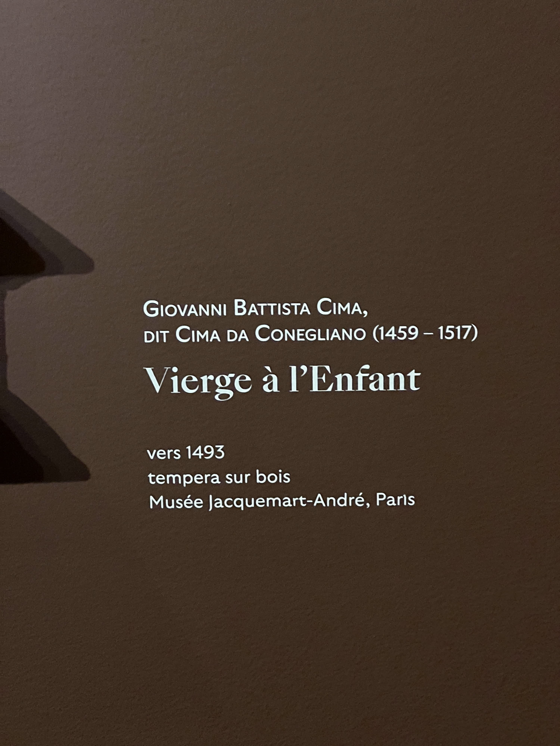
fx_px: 1661
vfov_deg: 25.3
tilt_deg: -12.7
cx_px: 280
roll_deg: +0.4
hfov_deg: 19.1
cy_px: 373
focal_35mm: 77
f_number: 2.8
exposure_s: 1/18
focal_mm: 9
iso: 1600
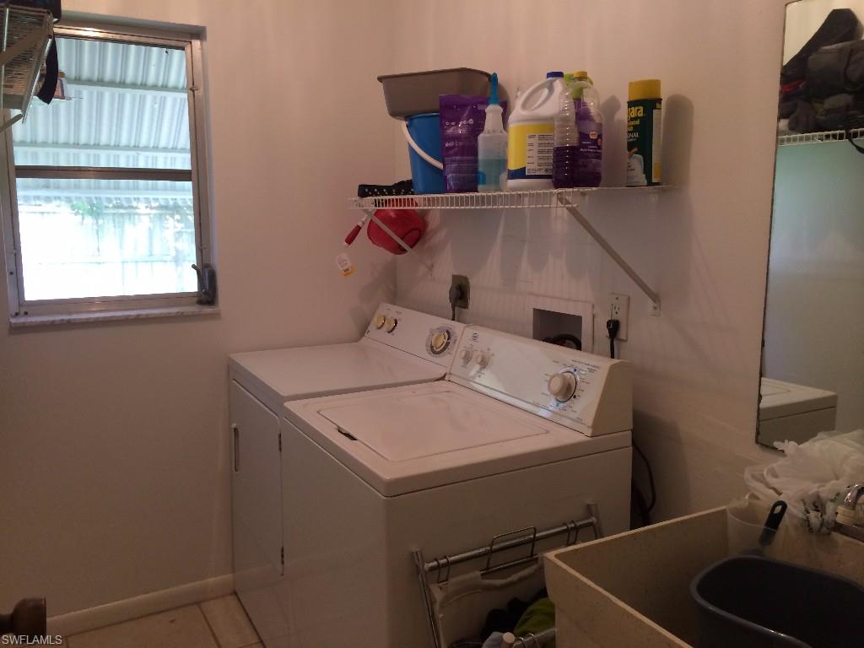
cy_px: 324
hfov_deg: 60.0
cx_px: 432
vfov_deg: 46.8
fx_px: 749
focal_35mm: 30
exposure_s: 1/30
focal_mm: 4.12
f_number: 2.2
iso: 50
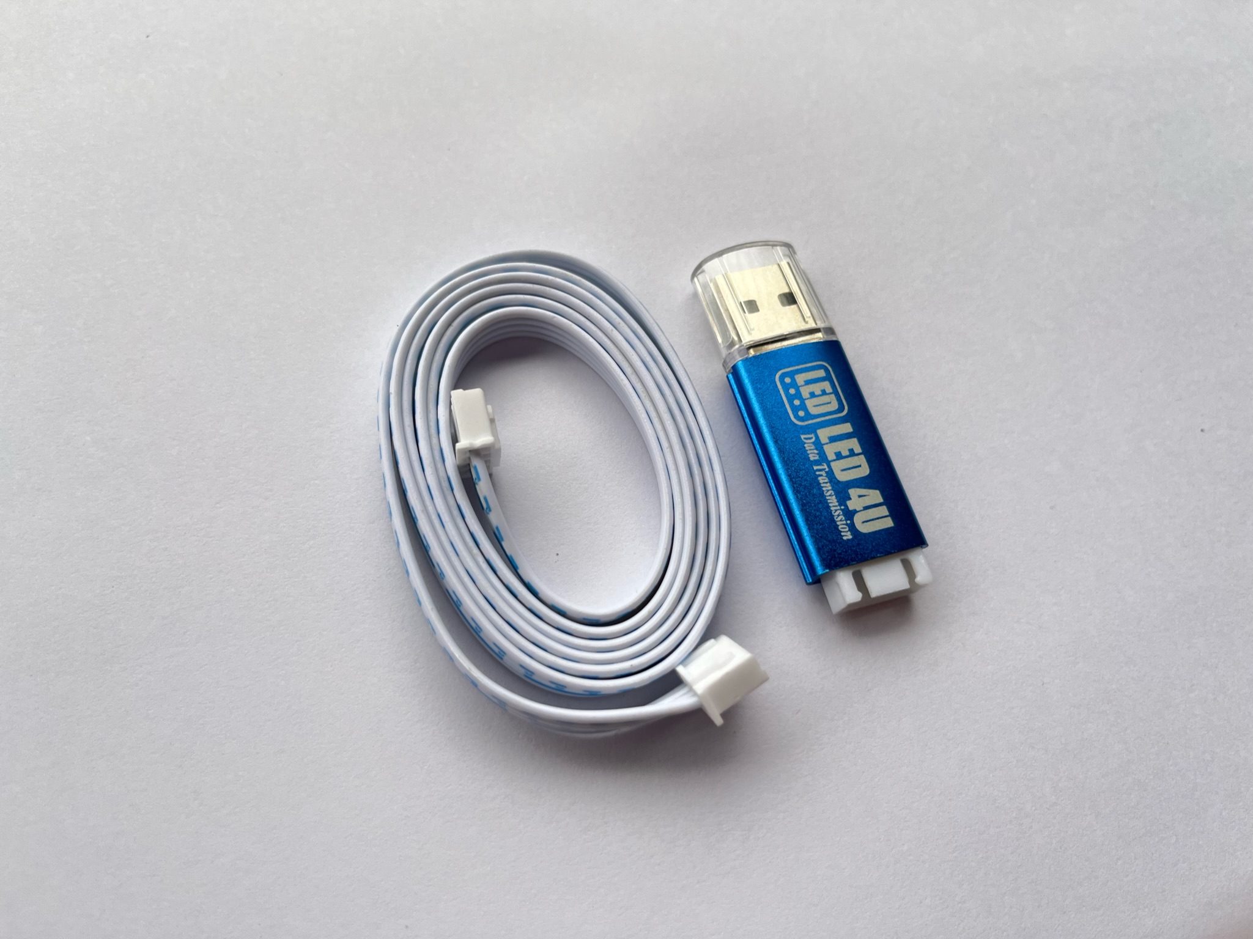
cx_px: 626
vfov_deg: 53.0
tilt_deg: -69.5
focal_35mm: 26
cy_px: 470
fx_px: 941
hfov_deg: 67.3
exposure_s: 1/121
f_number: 1.6
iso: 100
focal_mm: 5.1
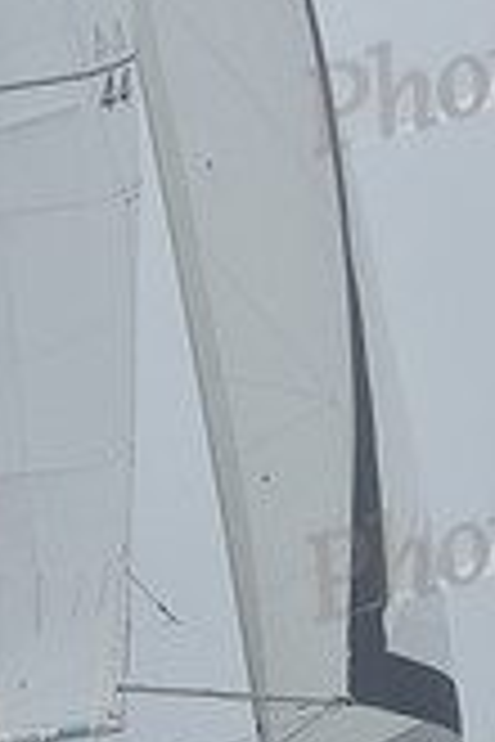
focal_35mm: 246
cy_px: 337
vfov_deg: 8.4
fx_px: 5073
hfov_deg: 5.6
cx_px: 74
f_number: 10
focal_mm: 70
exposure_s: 1/800
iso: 250
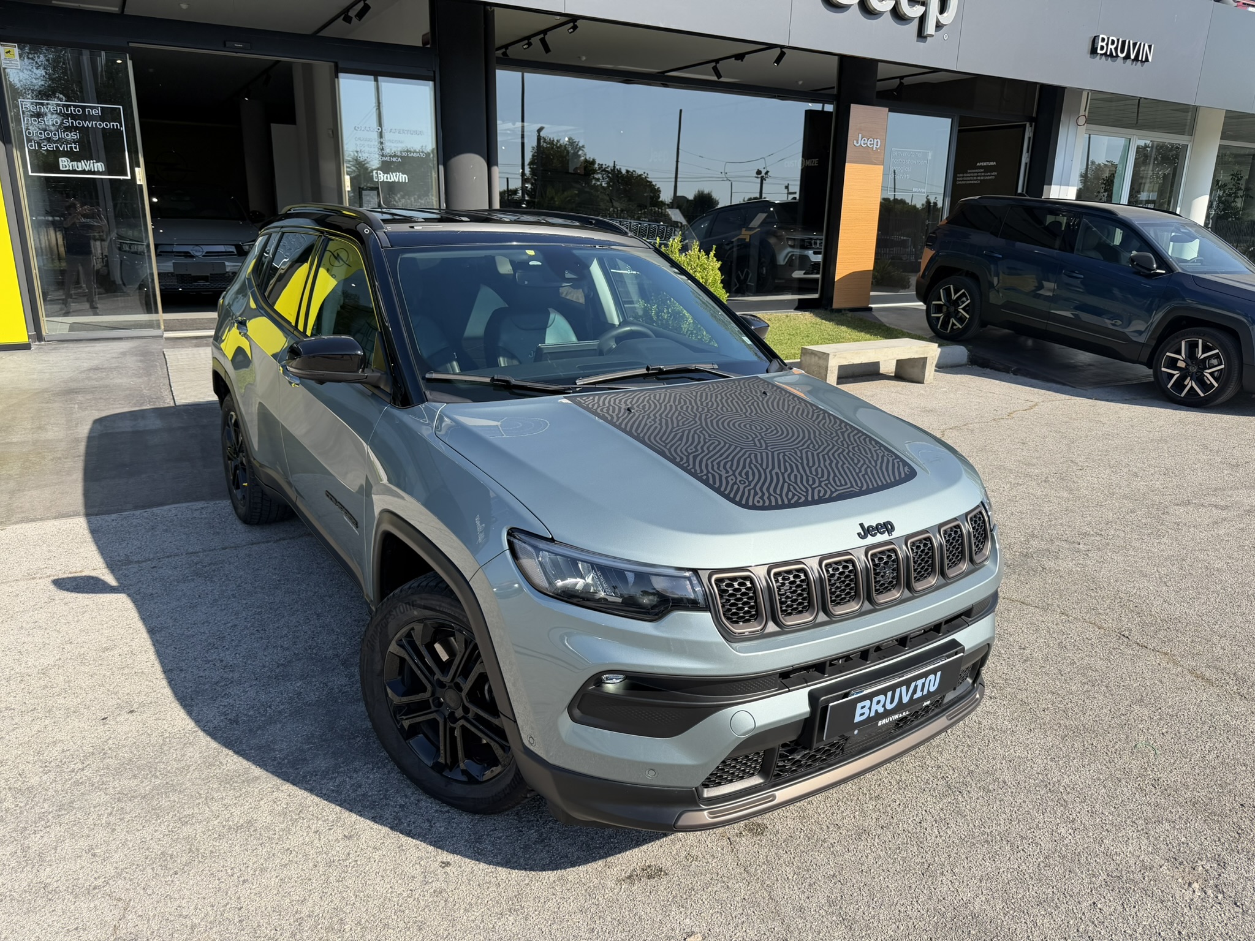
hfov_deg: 71.6
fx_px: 870
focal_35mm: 24
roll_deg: -0.8
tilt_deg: -17.4
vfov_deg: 56.8
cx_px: 628
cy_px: 470
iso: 80
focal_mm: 6.76
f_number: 1.78
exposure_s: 1/3021
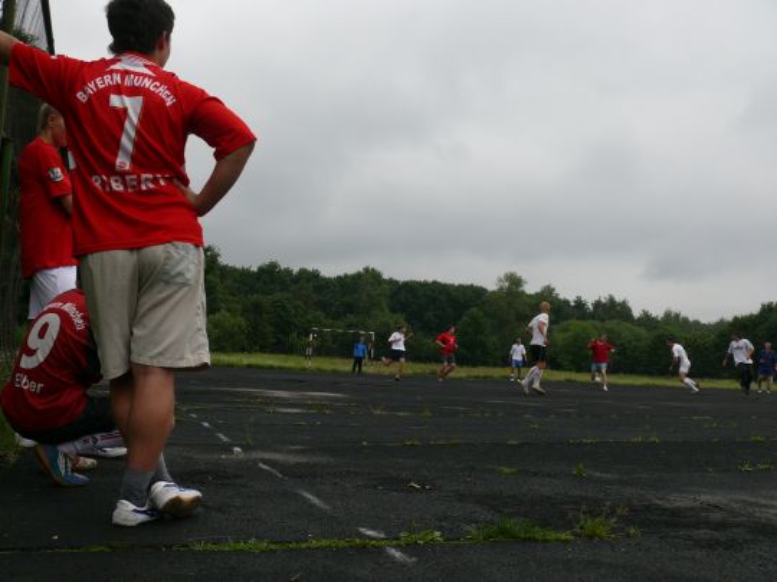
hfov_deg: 52.6
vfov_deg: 40.7
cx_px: 388
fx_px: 786
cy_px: 291
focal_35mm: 35
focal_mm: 7.4
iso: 100
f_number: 4.5
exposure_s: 1/250
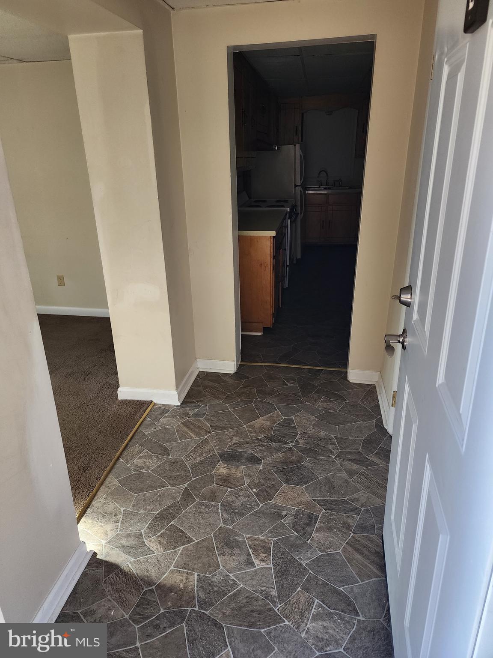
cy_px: 329
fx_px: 437
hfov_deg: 58.9
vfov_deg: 73.9
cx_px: 246
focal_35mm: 23
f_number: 1.8
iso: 200
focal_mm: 6.4
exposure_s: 1/120
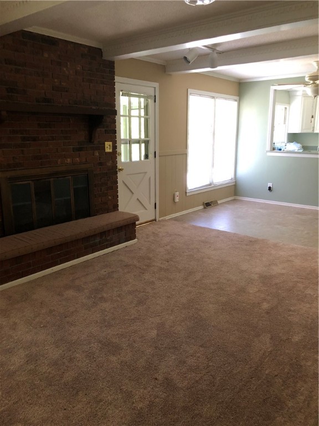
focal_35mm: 28
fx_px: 344
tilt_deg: -12.7
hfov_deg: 49.7
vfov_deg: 63.4
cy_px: 213
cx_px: 160
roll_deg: +1.2
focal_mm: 3.99
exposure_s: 1/15
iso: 100
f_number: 1.8
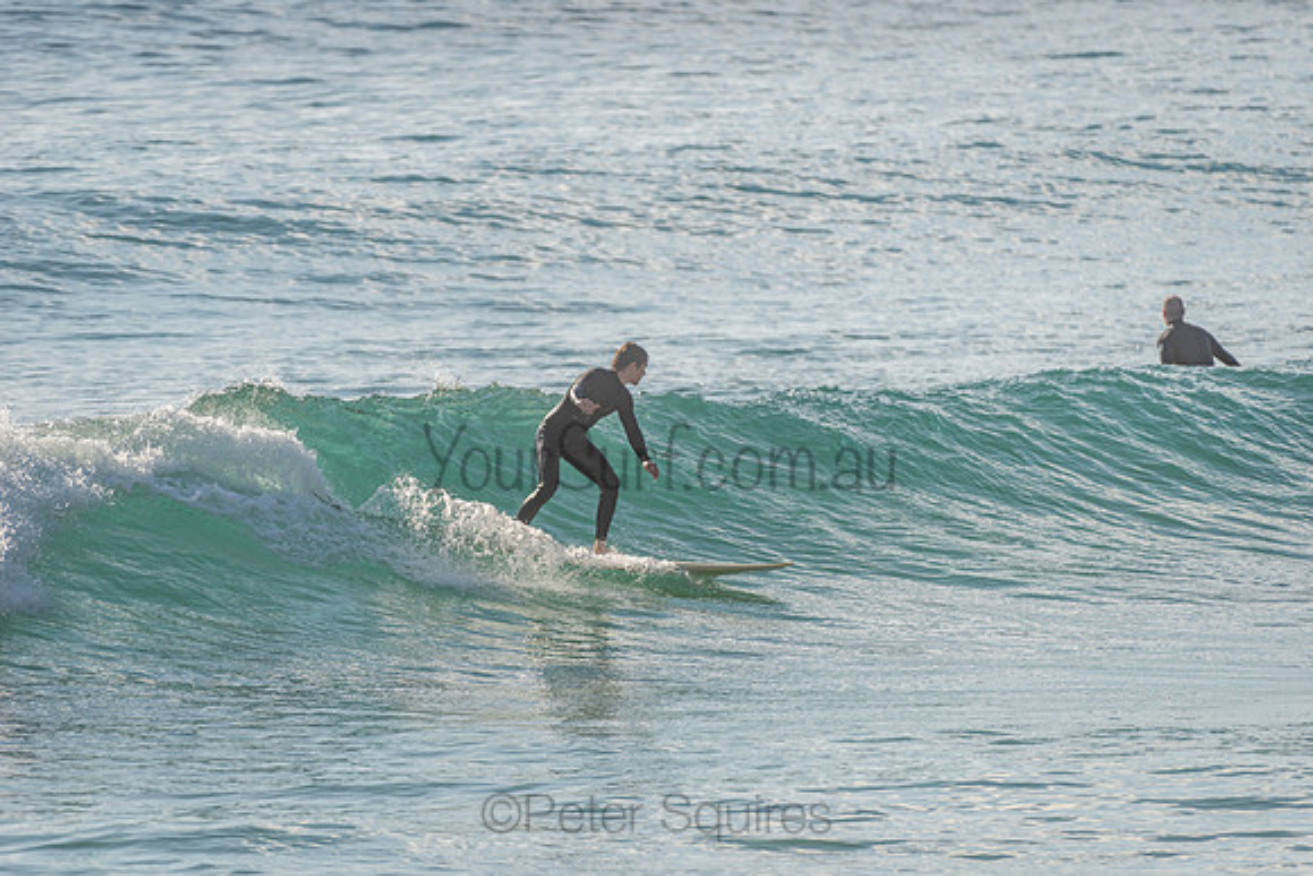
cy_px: 438
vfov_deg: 2.8
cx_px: 656
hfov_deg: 4.1
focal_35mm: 500
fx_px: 18240
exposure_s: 1/2000
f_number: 5.6
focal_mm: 500
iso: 100
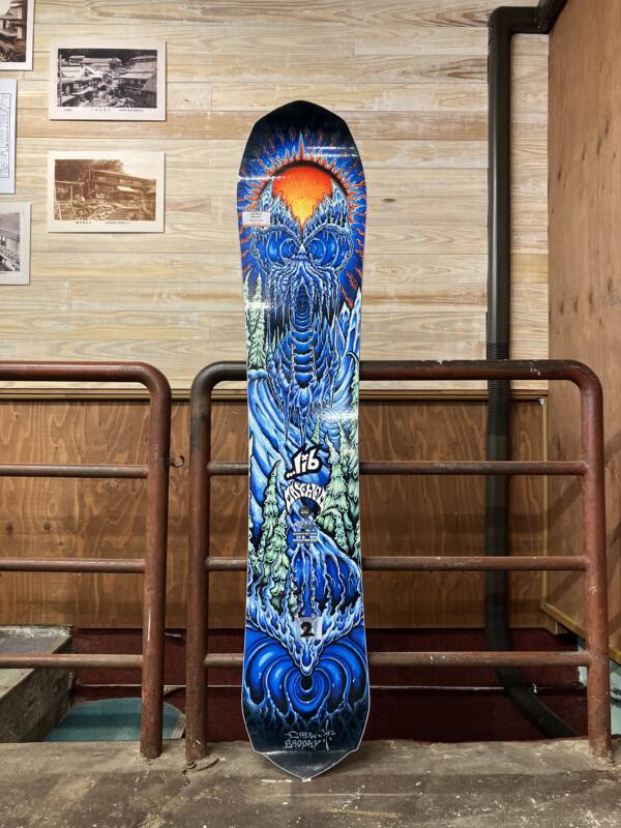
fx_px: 670
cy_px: 414
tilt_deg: +3.3
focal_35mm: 28
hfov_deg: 49.7
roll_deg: -1.1
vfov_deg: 63.4
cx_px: 310
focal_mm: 3.99
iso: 100
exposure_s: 1/50
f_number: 1.8
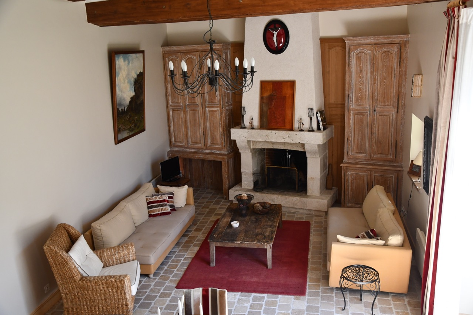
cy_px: 158
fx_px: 433
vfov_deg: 40.0
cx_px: 236
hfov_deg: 57.2
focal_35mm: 33
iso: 800
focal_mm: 22
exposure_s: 1/250
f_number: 3.8
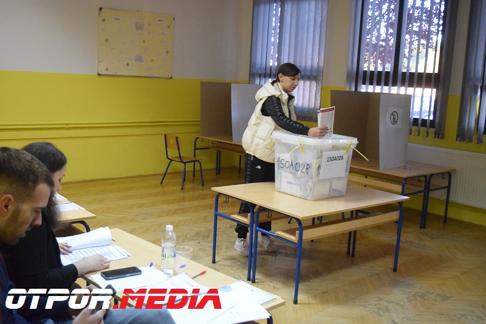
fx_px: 526
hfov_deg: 49.6
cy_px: 162
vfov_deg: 34.2
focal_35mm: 39
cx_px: 243
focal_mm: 26
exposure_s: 1/200
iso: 6400
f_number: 4
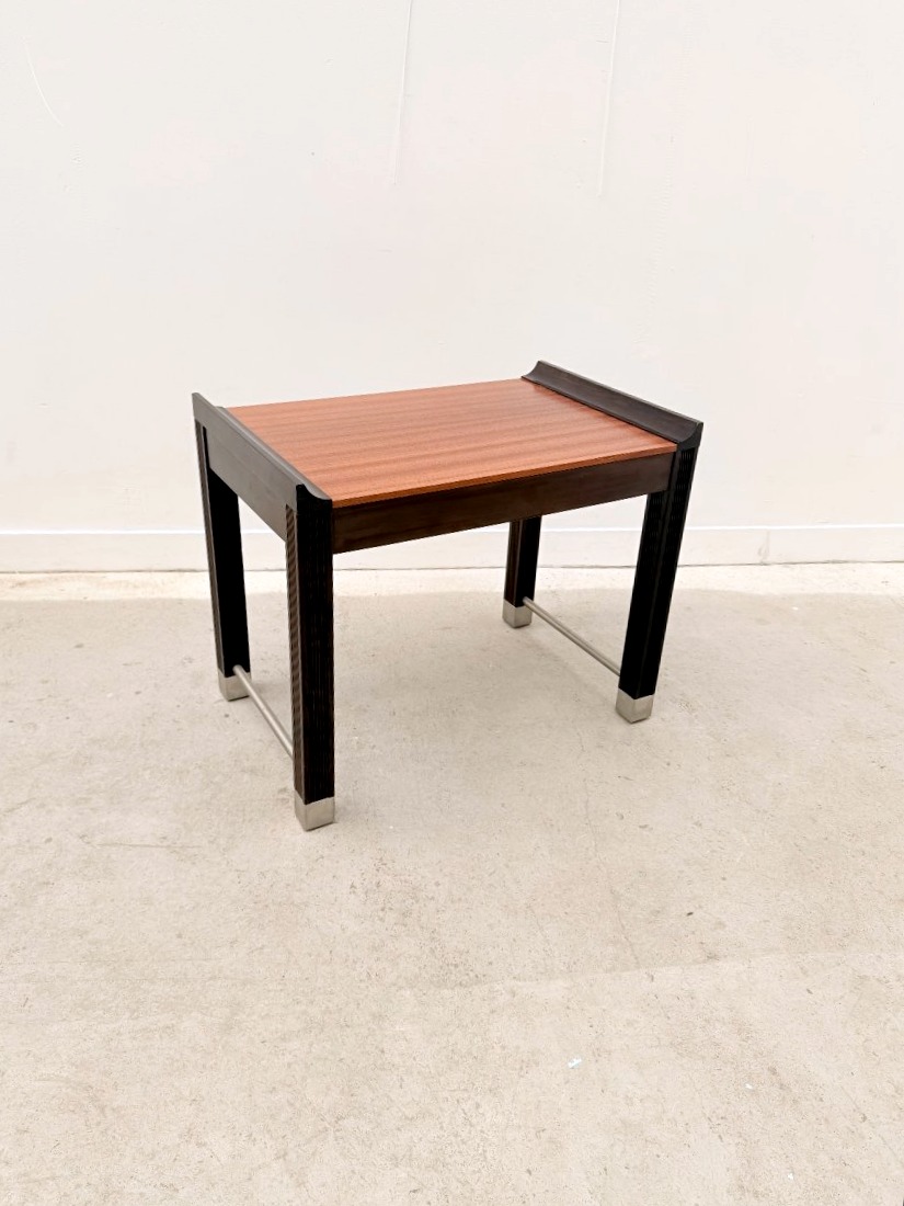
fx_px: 836
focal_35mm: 24
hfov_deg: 56.8
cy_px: 603
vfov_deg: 71.6
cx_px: 452
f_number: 1.78
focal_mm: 6.76
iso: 80
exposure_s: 1/796
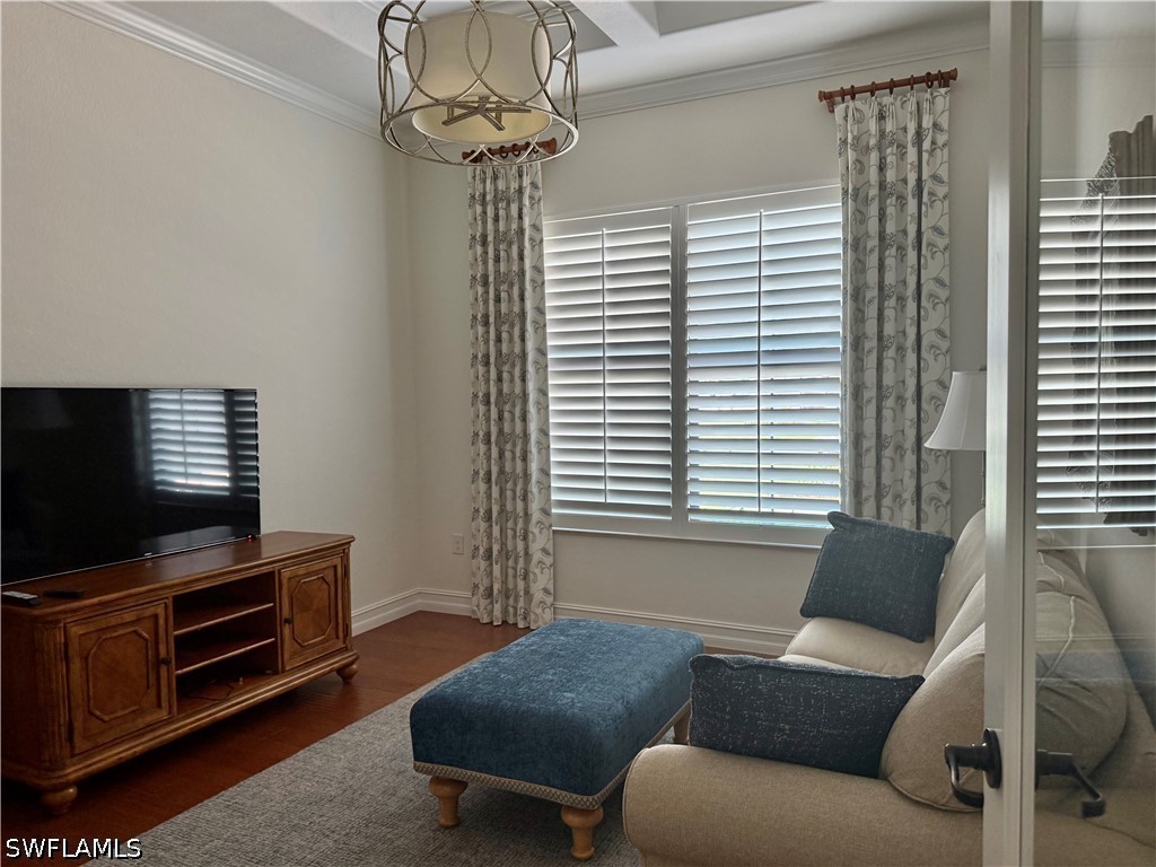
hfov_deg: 71.6
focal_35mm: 24
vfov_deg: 56.8
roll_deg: -0.7
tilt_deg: -2.1
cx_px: 578
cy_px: 434
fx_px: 801
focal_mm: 6.76
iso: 200
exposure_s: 1/120
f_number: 1.78
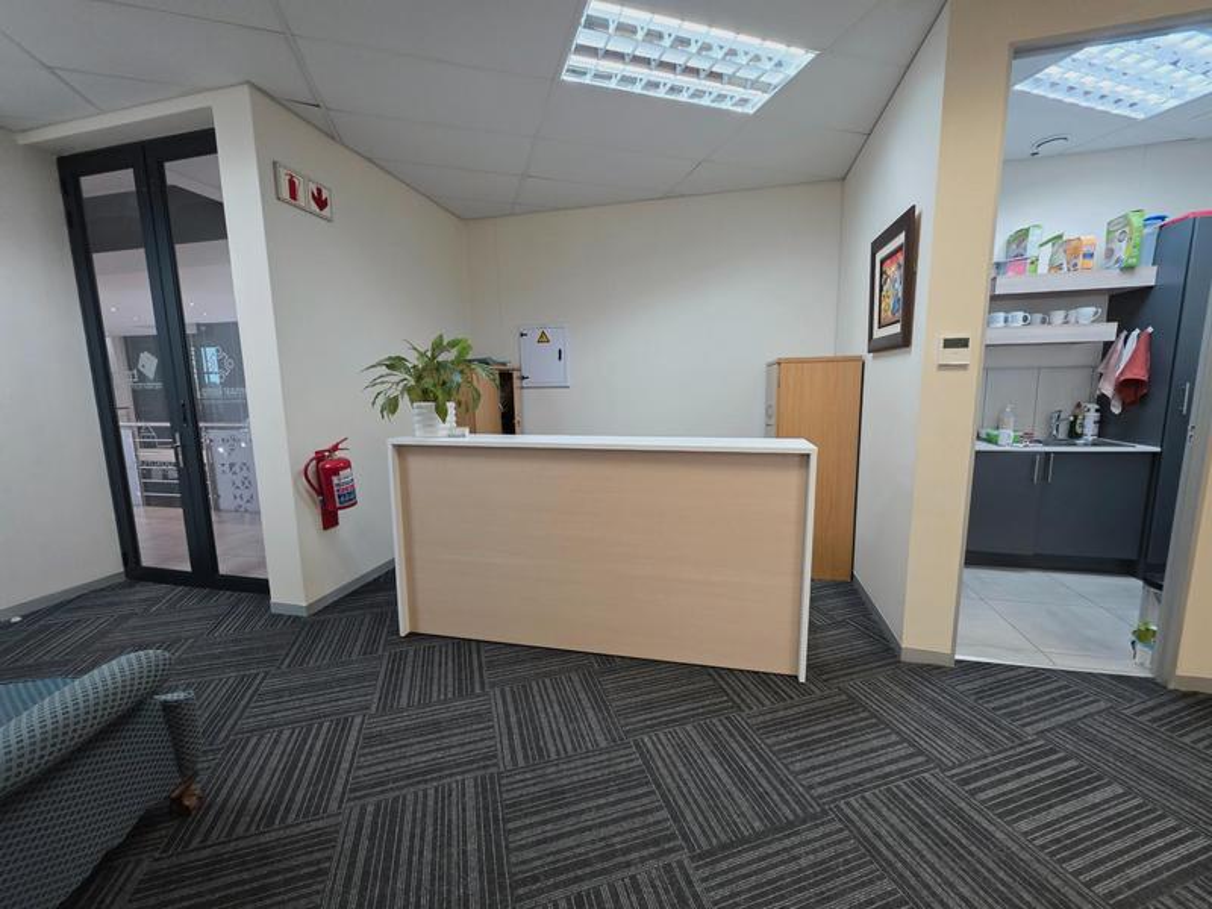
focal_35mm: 13
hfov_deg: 106.2
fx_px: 455
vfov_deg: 89.9
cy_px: 454
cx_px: 606
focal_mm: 2.2
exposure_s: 1/100
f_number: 1.9
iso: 250
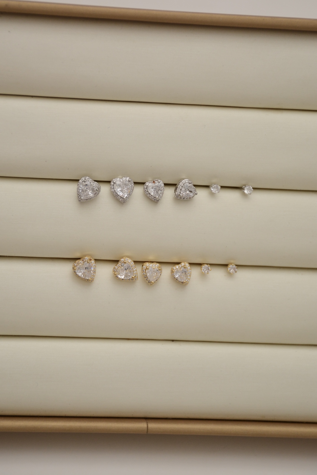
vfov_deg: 19.5
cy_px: 238
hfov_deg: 13.0
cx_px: 158
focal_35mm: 105
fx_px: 1387
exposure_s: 1/800
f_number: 5.6
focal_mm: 70
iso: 500
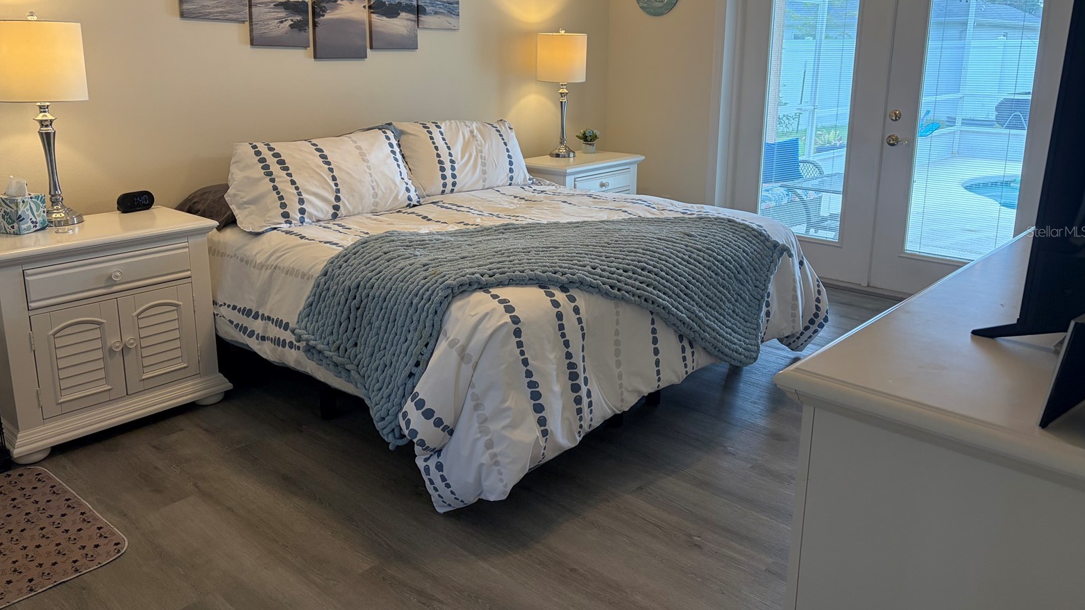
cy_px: 231
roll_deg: -0.3
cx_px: 537
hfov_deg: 66.1
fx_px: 834
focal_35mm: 29
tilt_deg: -12.1
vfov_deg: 39.9
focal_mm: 5.96
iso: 125
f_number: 1.6
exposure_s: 1/122
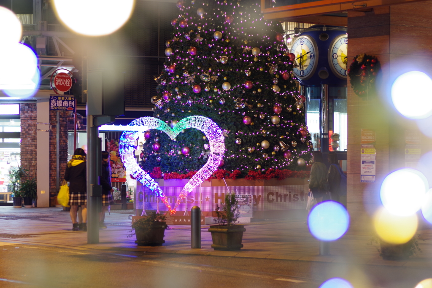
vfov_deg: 11.9
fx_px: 1380
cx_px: 216
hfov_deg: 17.8
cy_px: 144
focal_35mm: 115
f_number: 2.2
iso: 200
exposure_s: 1/10
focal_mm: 77
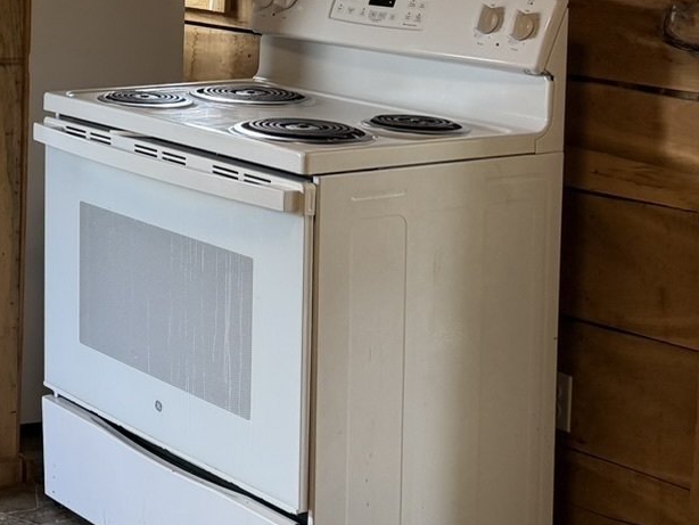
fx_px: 1616
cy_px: -65
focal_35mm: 80
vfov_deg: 17.7
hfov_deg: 20.7
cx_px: -357
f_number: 1.78
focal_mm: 6.76
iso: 200
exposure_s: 1/120
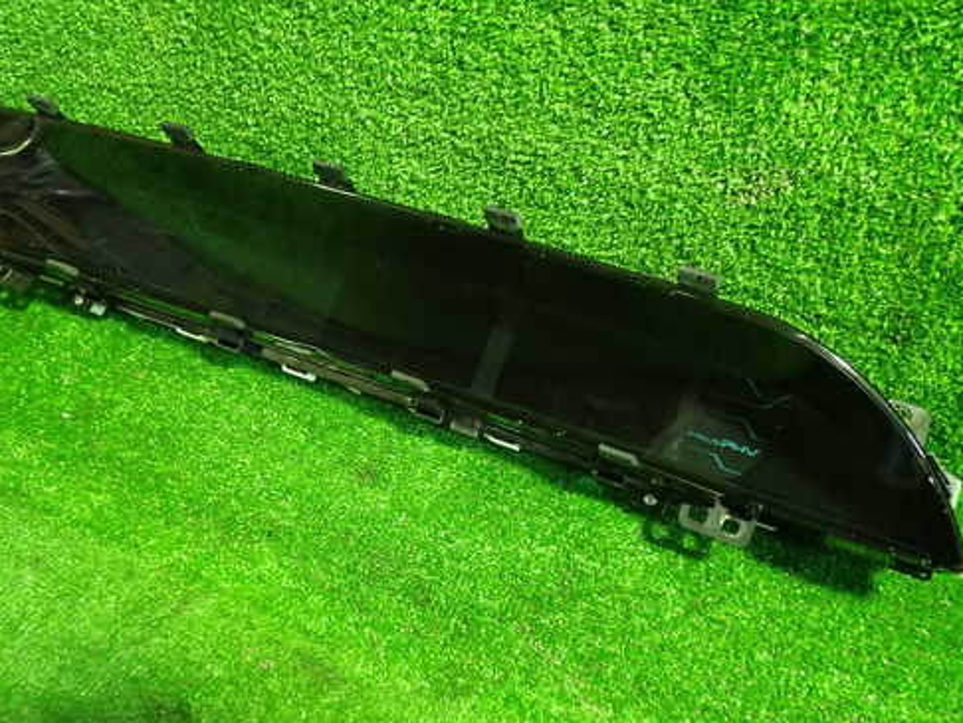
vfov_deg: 38.7
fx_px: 1030
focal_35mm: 37
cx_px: 432
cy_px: 349
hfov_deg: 50.0
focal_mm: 5.4
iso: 500
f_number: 2.3
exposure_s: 1/30
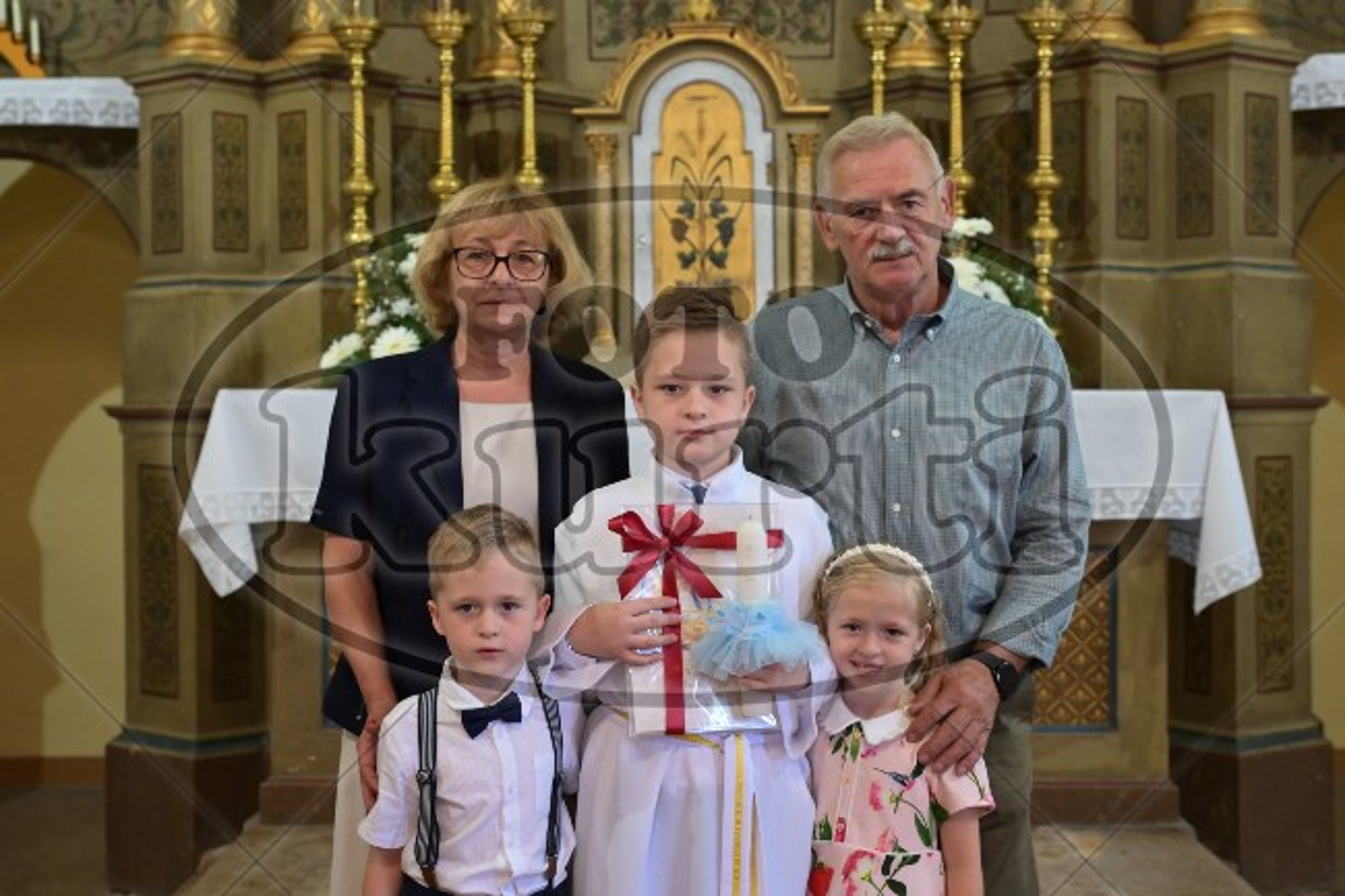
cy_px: 448
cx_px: 672
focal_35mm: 53
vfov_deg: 25.5
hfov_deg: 37.5
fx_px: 1980
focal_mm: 53
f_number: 5
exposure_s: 1/125
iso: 4000
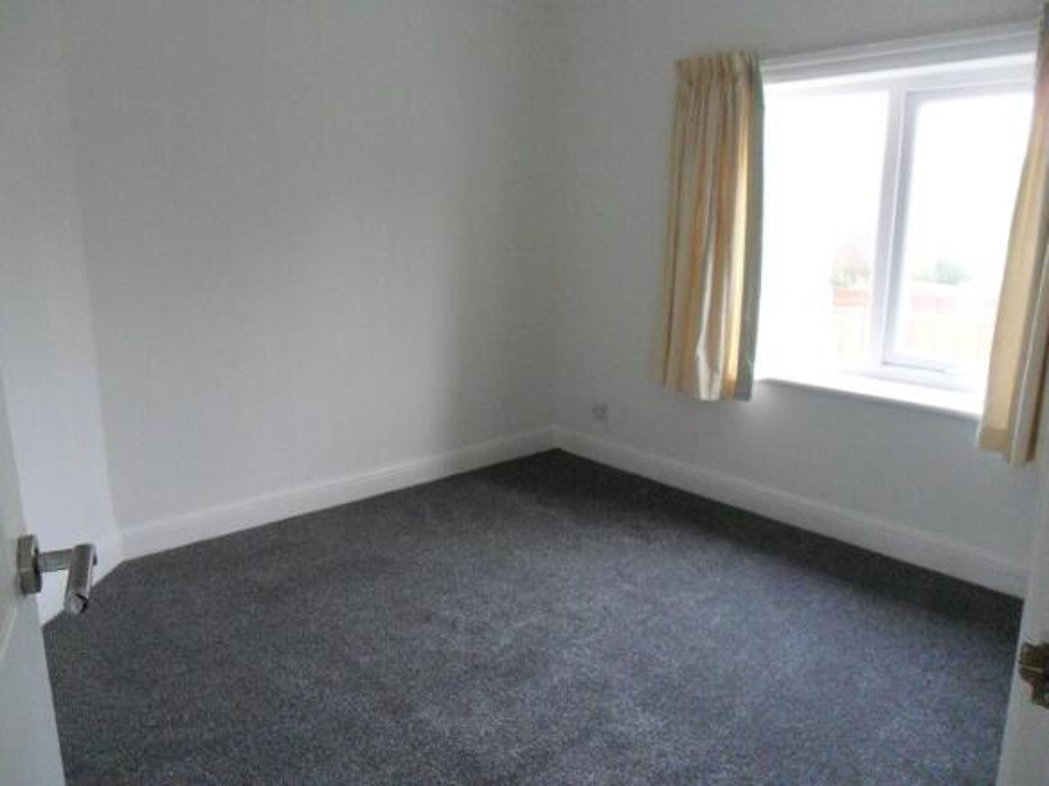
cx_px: 524
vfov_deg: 51.3
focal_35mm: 27
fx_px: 818
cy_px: 393
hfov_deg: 65.3
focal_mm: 4.9
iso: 240
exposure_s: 1/30
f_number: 3.5
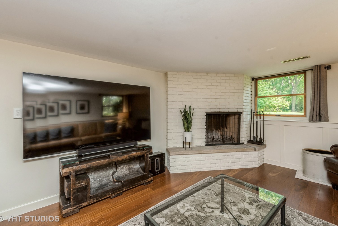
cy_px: 110
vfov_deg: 77.3
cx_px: 160
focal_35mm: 15
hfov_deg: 100.3
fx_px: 141
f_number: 8
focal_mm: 14
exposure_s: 1/15
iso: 200
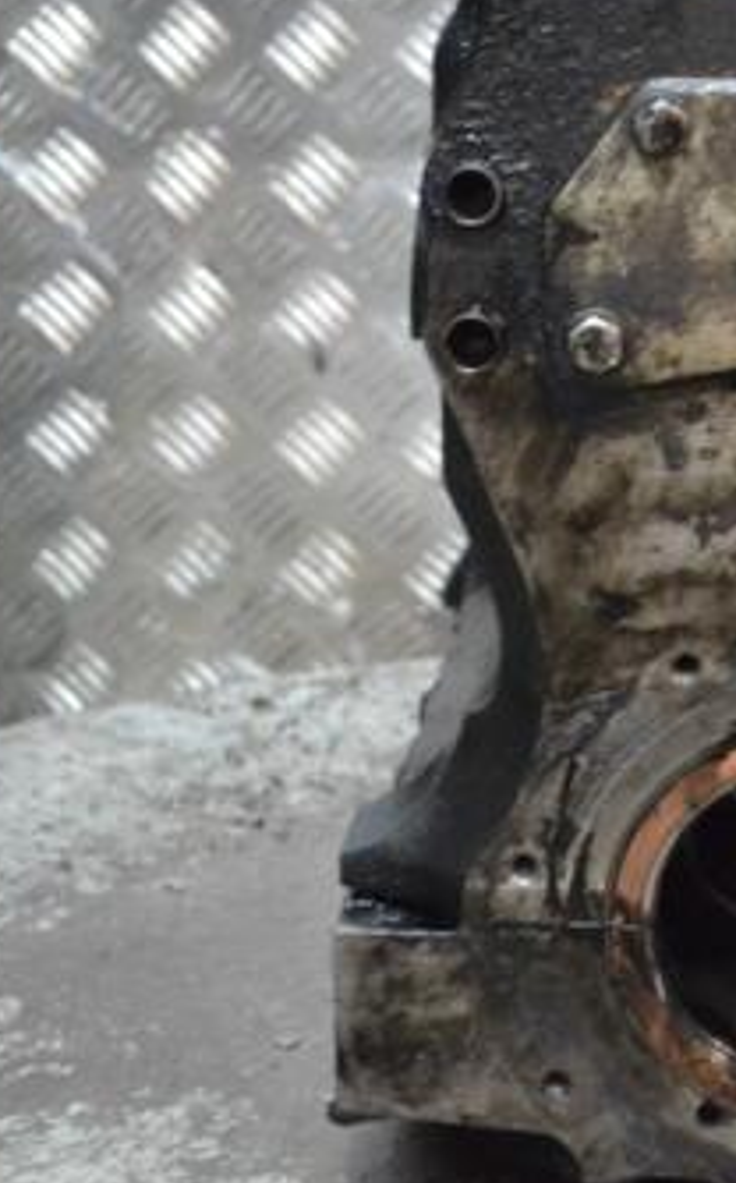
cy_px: 549
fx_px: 3185
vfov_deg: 21.0
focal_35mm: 99
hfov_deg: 13.0
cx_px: 725
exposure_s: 1/20
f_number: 5
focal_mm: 36
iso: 3200
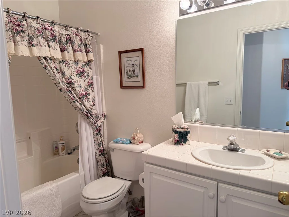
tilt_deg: -6.3
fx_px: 200
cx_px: 144
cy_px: 108
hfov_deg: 71.6
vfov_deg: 56.8
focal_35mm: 24
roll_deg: +0.9
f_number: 1.78
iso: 160
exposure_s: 1/60
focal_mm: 6.76
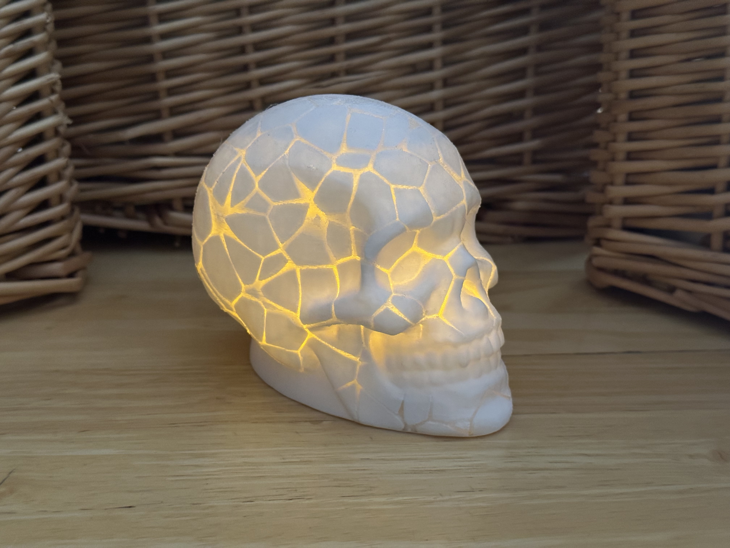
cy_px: 274
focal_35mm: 48
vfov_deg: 30.3
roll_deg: -0.4
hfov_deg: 39.7
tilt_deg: -20.2
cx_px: 365
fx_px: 1012
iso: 640
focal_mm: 6.86
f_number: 1.78
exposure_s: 1/29
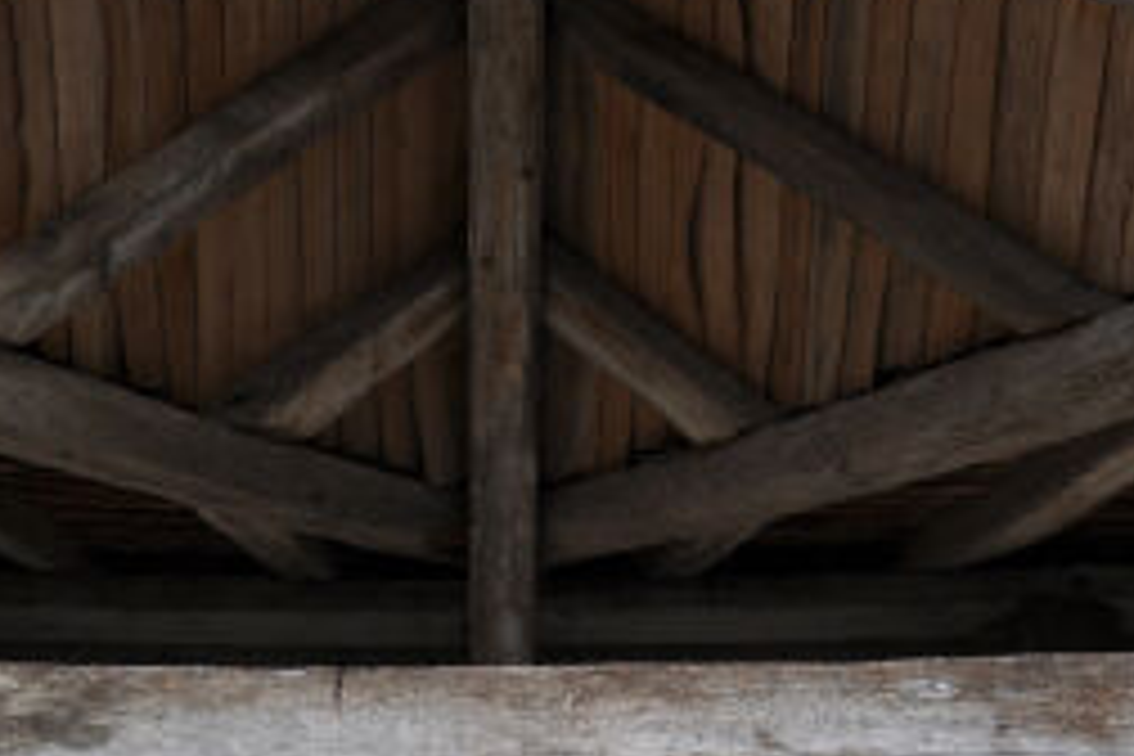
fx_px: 2362
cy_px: -97
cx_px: 549
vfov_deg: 17.5
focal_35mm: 75
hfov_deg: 27.0
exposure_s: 1/320
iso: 250
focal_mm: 18
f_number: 3.5
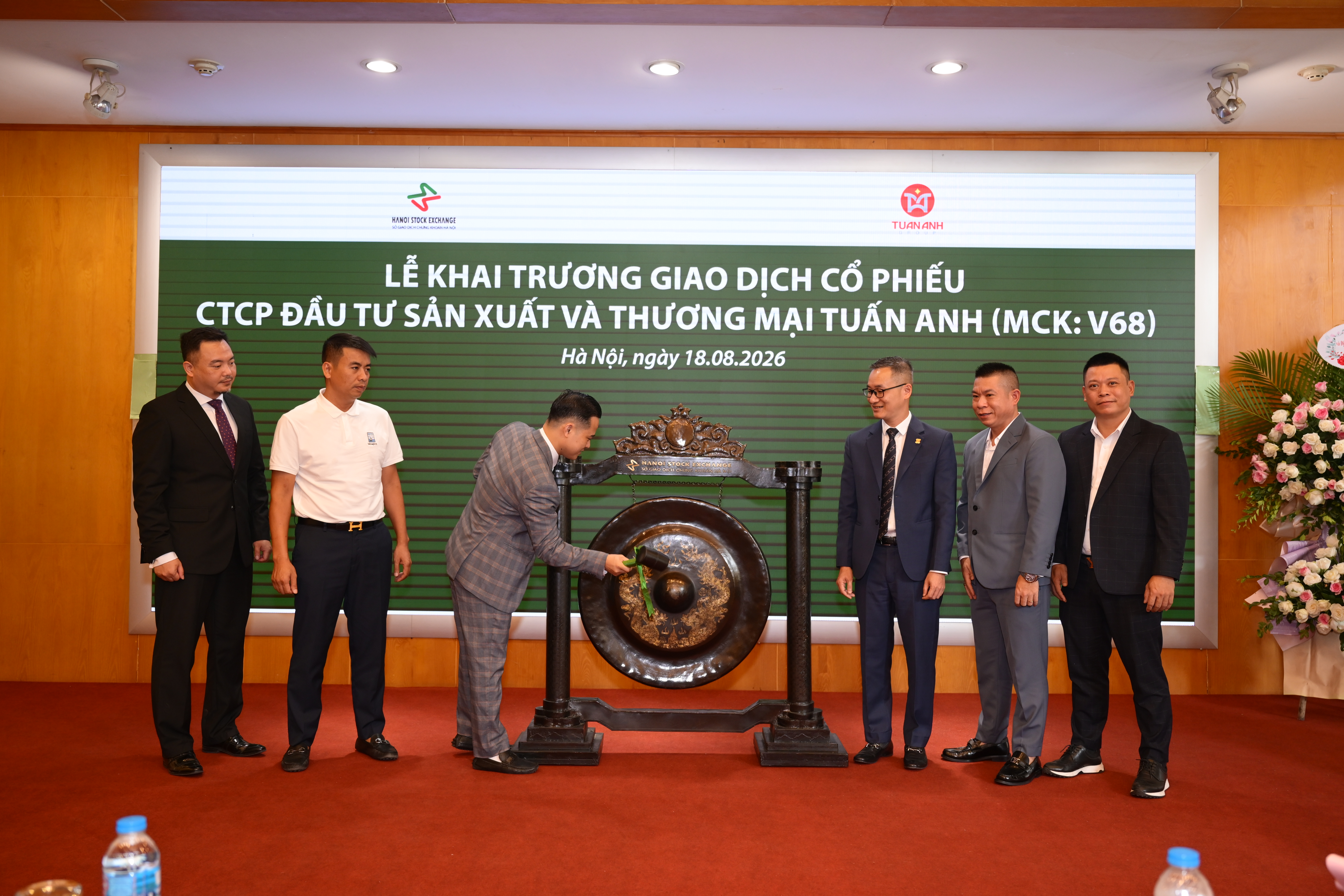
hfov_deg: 61.1
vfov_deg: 43.0
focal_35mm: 30
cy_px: 448
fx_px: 1139
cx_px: 672
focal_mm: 30.5
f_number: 3.5
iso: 800
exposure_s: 1/125
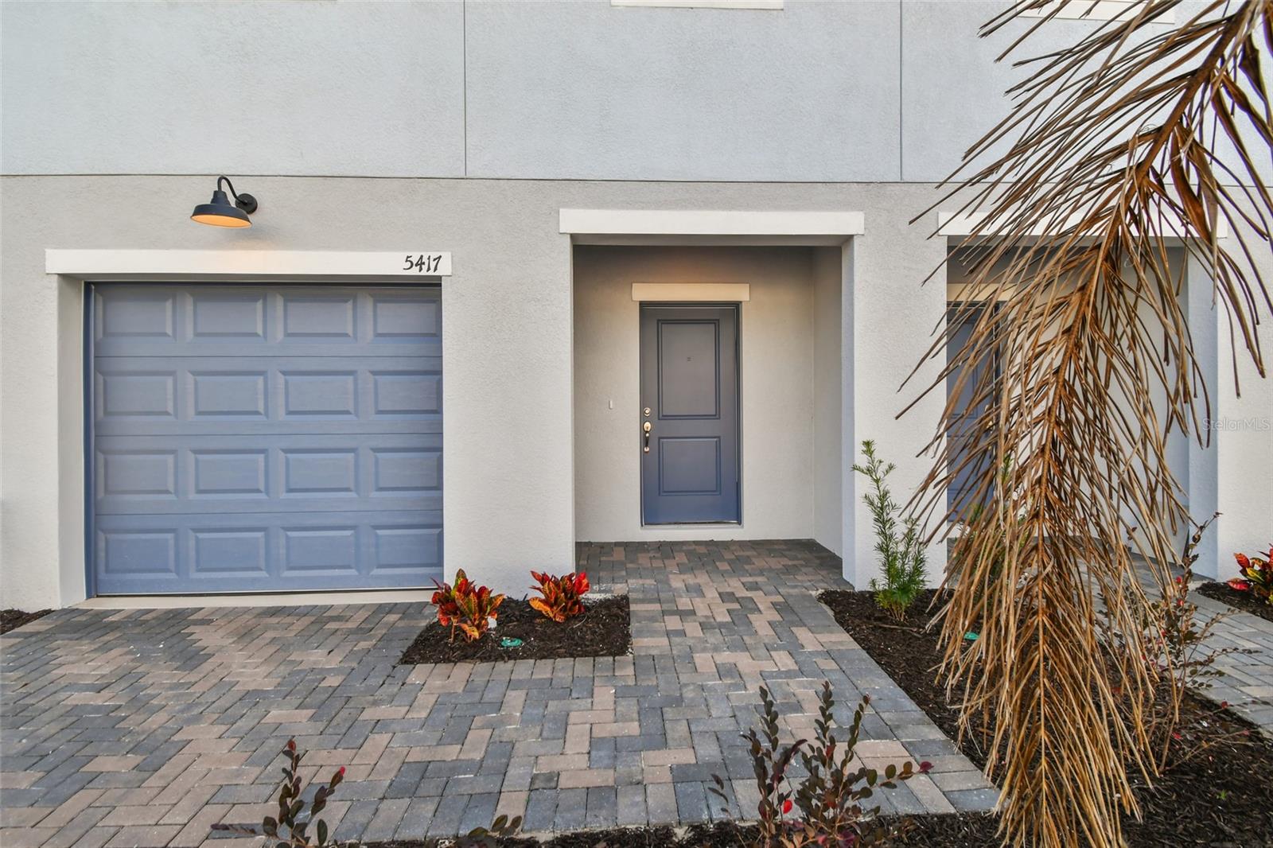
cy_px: 424
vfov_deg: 73.7
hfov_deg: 96.7
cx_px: 636
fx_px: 566
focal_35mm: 16
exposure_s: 1/50
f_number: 7.1
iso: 100
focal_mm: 11
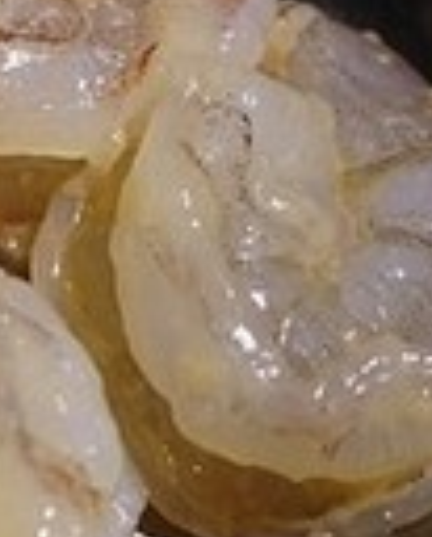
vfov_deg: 13.2
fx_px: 2309
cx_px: -252
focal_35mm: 145
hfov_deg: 10.3
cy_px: 143
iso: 640
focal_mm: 22
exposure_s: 1/60
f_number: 4
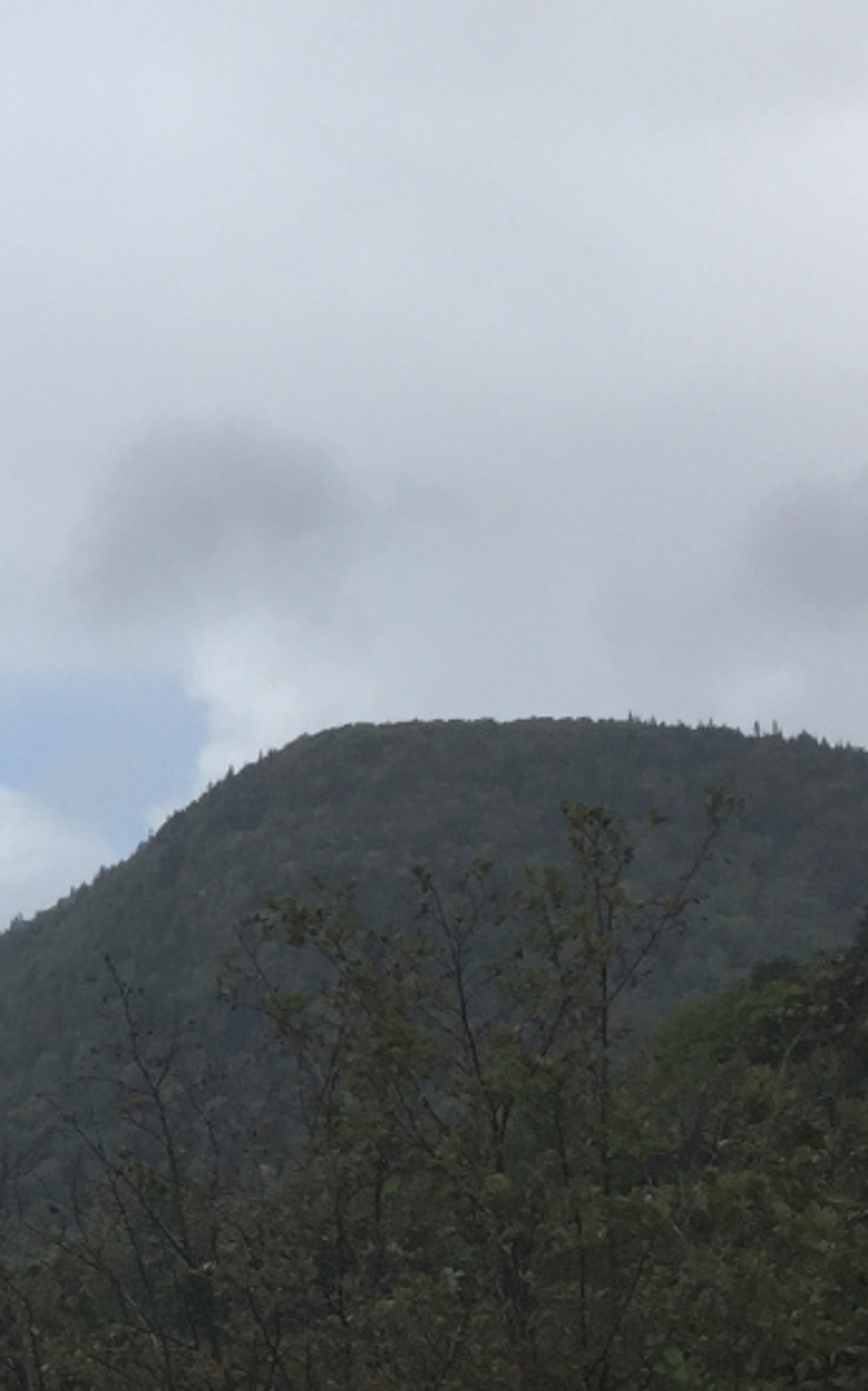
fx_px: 3373
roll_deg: +0.3
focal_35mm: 89
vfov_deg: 22.9
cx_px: -991
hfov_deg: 12.5
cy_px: 1160
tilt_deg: +5.4
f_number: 2.2
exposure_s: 1/2083
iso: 32
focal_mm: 4.15
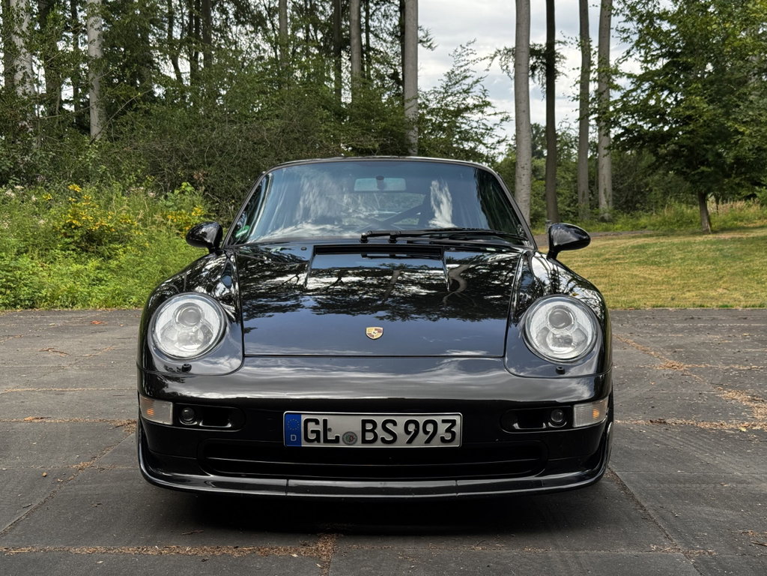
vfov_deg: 30.3
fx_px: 1064
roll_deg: +0.2
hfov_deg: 39.7
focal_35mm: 48
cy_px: 288
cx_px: 384
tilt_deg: -3.5
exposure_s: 1/621
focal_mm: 6.76
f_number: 1.78
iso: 64
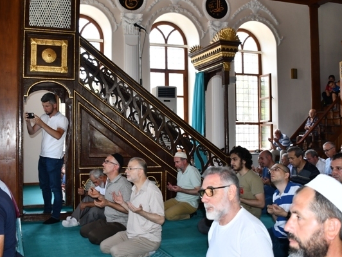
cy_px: 122
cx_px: 151
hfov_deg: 47.8
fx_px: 385
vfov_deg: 36.8
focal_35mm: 39
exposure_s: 1/125
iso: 400
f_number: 3.5
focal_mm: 18
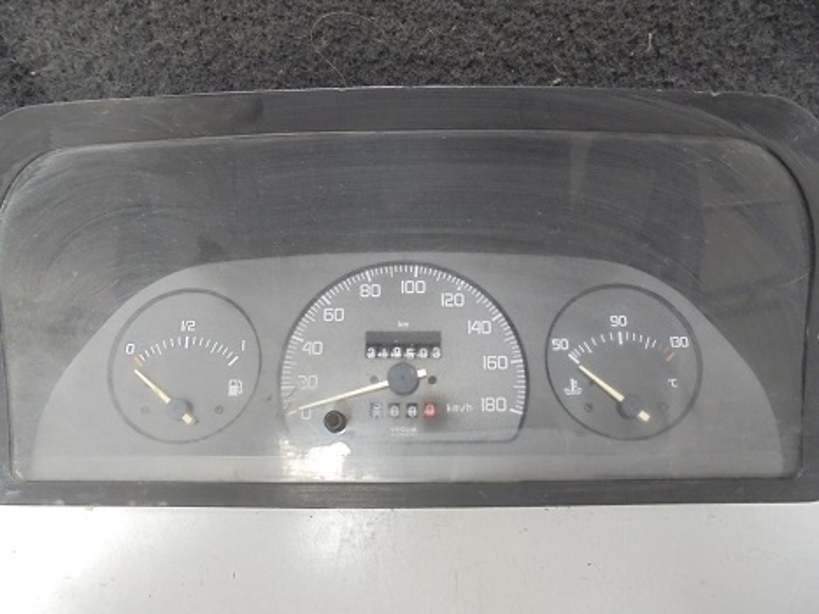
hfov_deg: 67.3
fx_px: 615
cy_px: 307
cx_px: 410
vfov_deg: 53.0
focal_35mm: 26
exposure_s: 1/30
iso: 400
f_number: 3.5
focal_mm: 4.6
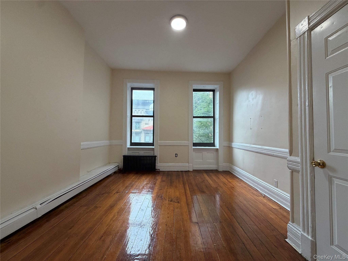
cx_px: 174
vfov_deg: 85.7
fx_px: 141
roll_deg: +0.2
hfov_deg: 102.1
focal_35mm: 14
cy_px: 130
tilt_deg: +1.4
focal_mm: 2.22
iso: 250
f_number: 2.2
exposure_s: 1/120
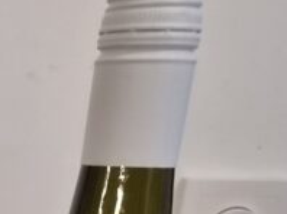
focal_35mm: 119
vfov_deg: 11.2
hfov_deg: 13.2
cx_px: -359
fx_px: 985
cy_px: 434
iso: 640
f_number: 1.8
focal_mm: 5.4
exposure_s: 1/100
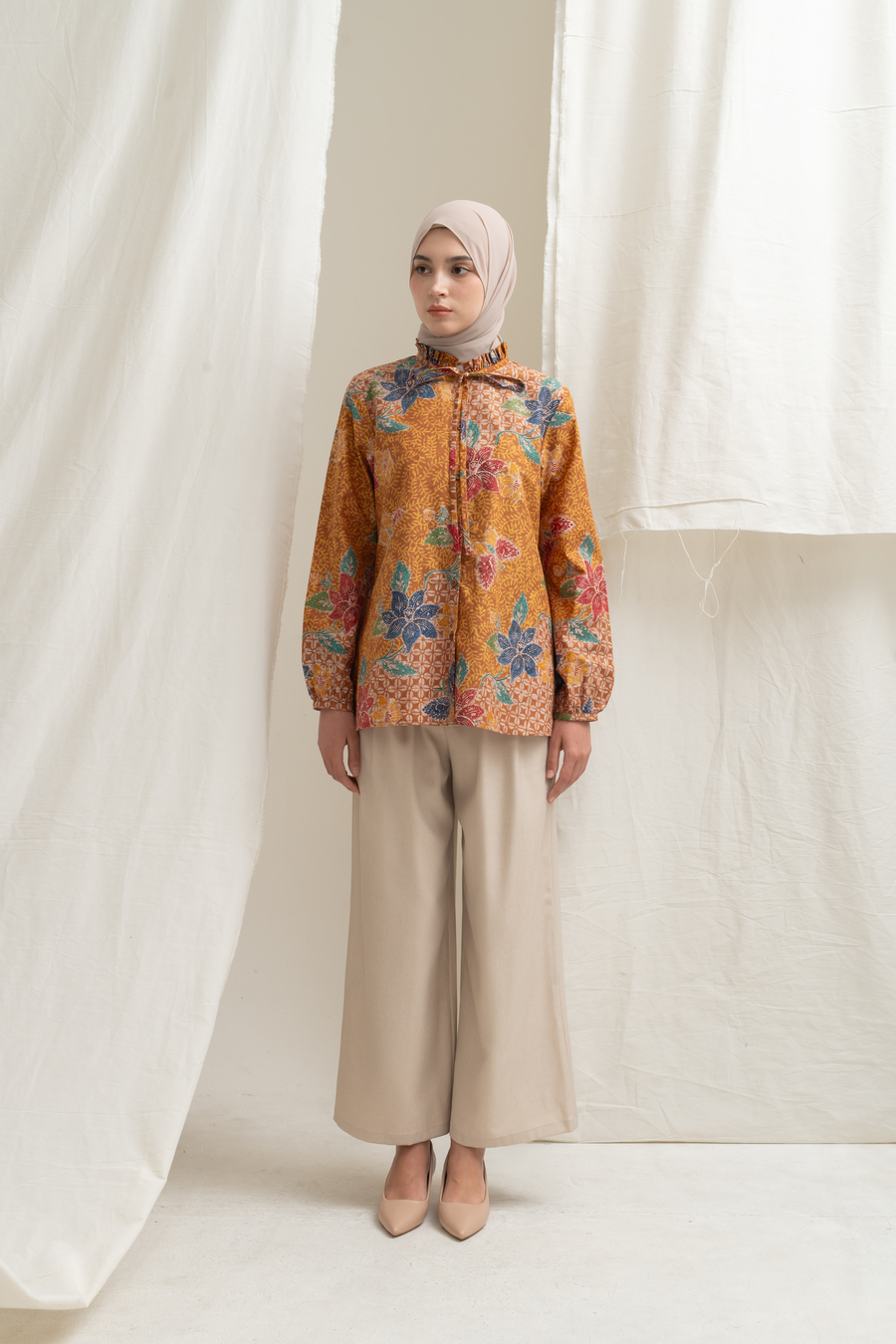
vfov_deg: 36.9
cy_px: 672
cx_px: 448
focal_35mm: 54
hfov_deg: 25.1
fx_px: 2016
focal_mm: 54
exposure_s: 1/160
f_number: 11
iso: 100
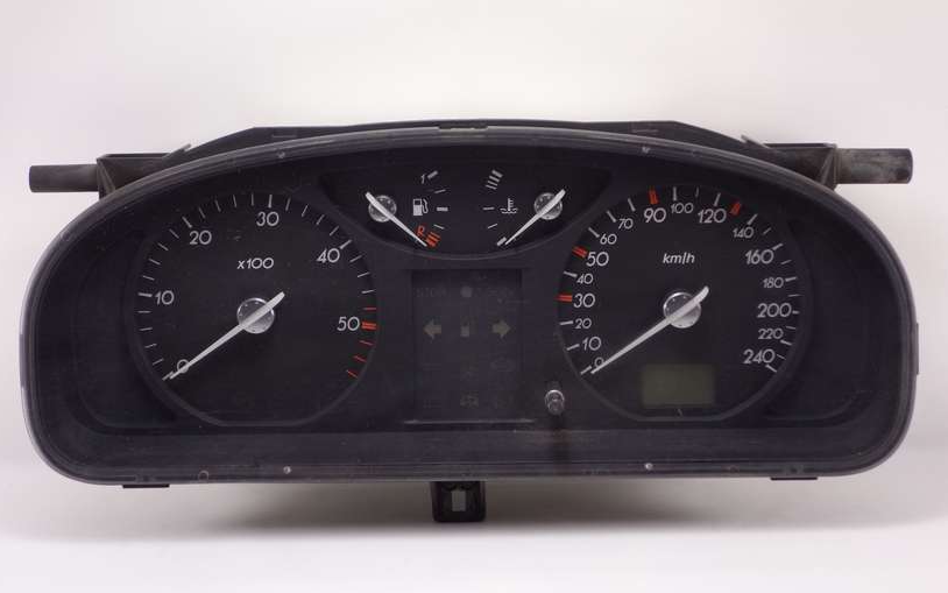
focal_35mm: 78
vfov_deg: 16.7
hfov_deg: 26.5
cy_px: 280
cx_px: 472
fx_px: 2015
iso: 400
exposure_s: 1/80
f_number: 4
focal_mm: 28.18
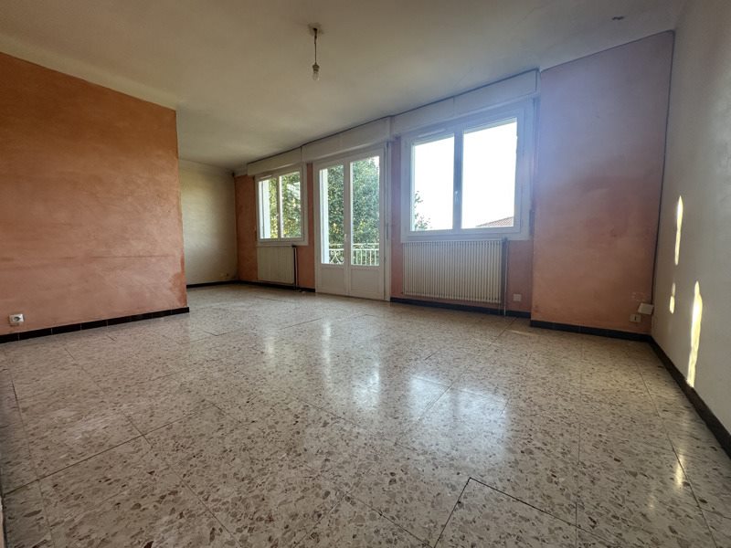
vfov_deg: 85.7
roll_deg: +0.8
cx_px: 366
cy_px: 274
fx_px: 296
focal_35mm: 14
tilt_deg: -4.1
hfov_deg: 102.1
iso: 100
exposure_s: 1/99
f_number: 2.2
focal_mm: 2.22
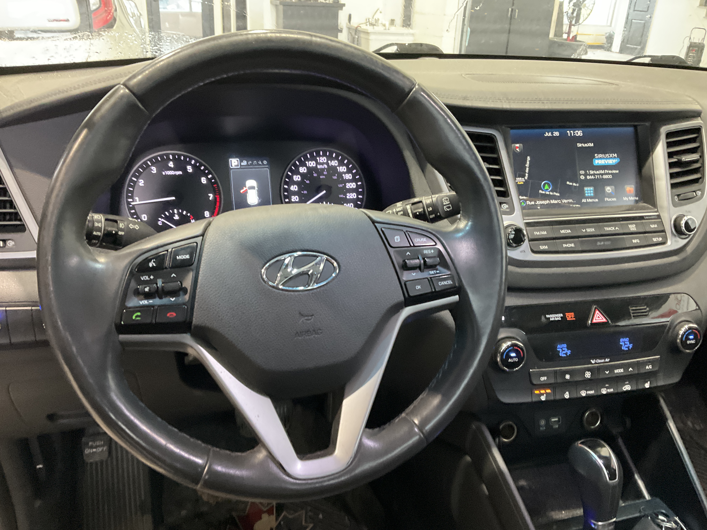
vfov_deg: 48.2
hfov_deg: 61.7
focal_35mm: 29
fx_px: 592
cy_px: 265
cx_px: 354
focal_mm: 3
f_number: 1.8
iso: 320
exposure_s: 1/30
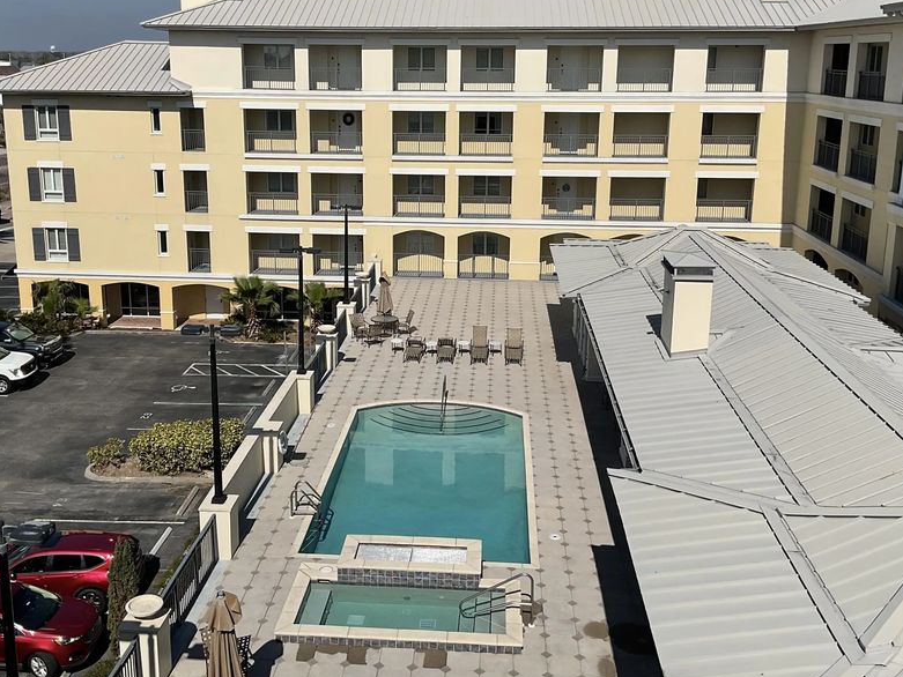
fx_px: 991
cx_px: 421
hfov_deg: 48.9
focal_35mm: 38
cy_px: 284
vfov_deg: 37.6
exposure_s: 1/5263
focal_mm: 3
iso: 16
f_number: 1.8
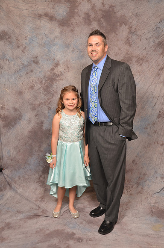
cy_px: 124
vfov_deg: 51.4
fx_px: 257
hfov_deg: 35.3
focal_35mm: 38
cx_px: 82
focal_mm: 25
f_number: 5.6
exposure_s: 1/60
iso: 200
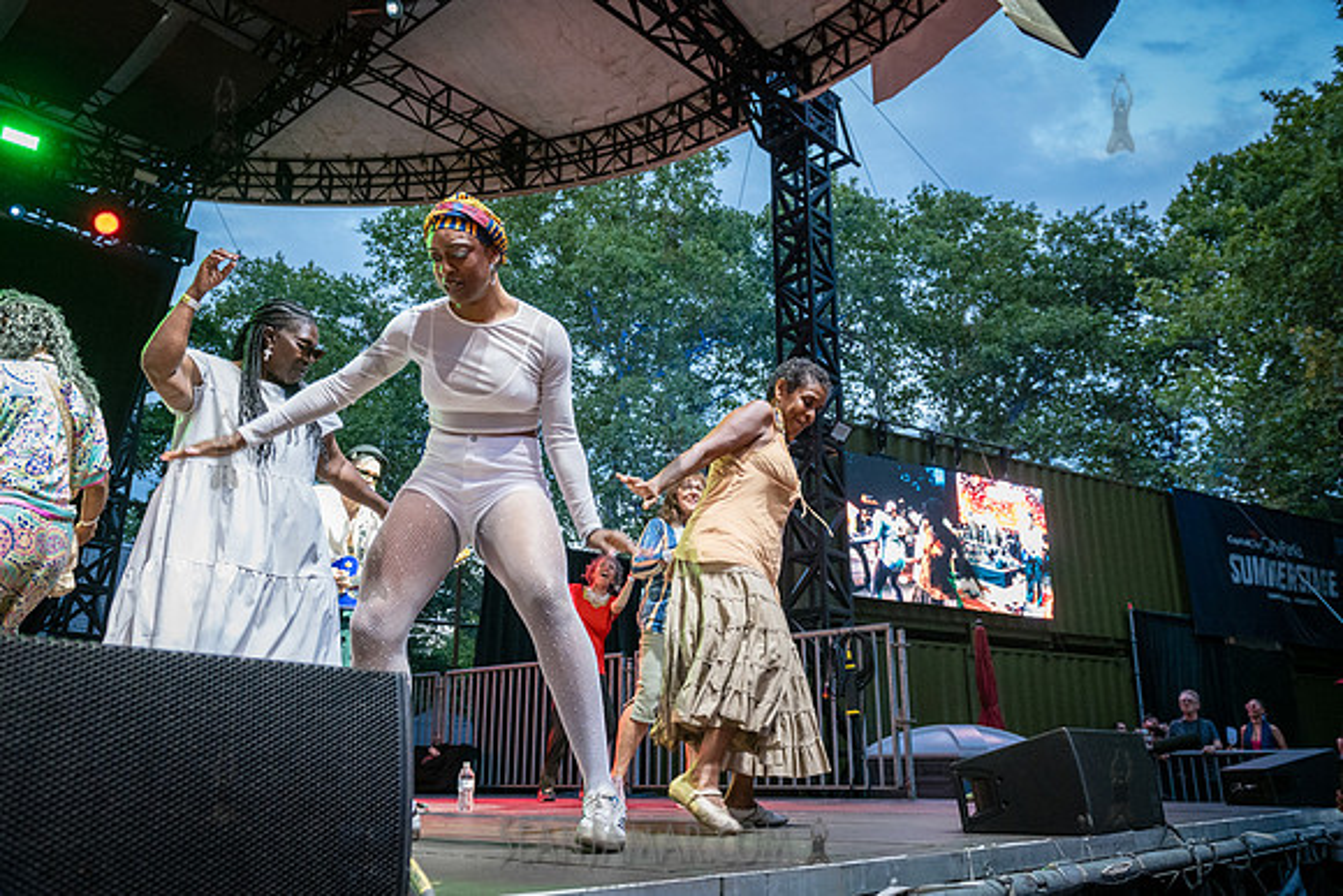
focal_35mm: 29
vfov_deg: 44.8
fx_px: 1087
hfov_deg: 63.4
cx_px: 672
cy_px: 448
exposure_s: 1/160
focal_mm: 26
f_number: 4
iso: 3200
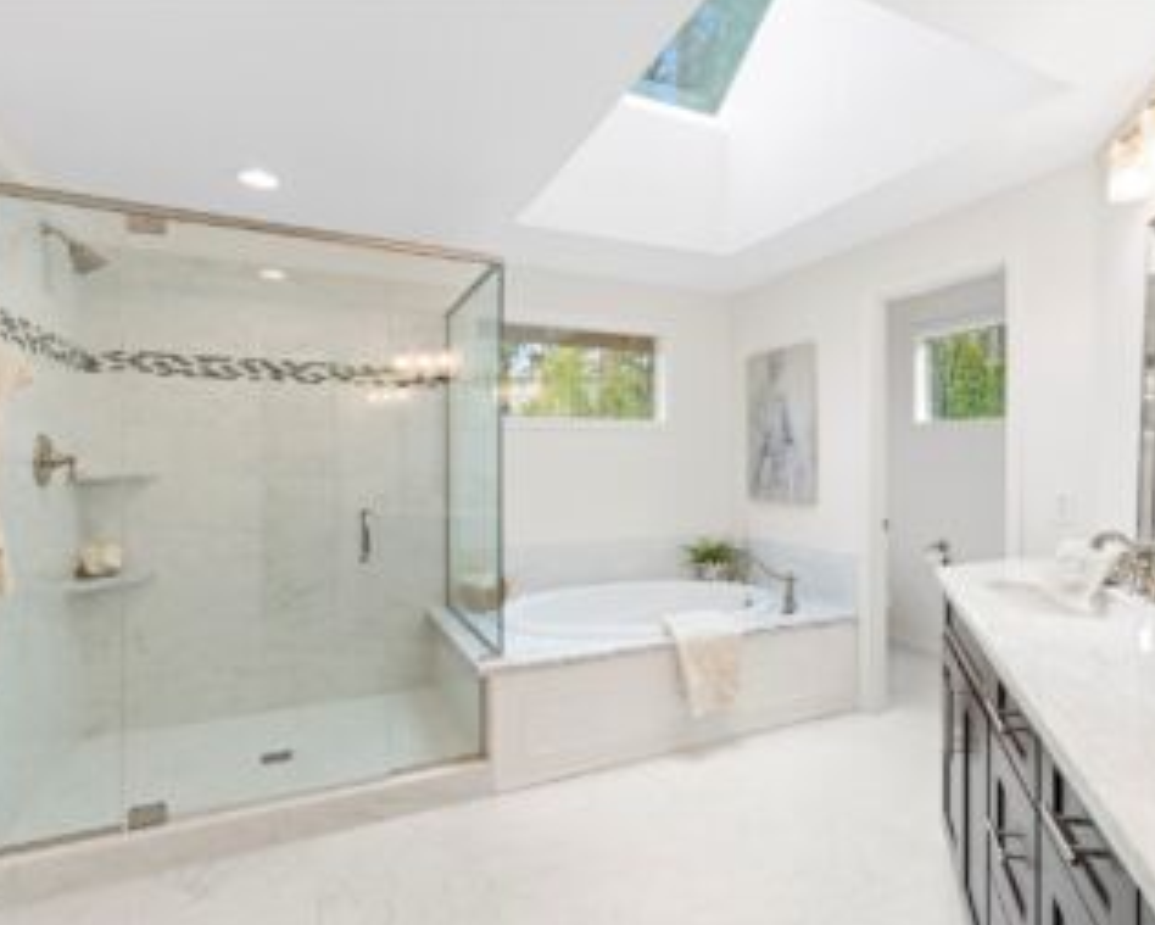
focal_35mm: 19
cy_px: 481
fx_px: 650
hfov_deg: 82.9
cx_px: 647
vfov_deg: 70.8
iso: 125
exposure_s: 1/5
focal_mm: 16
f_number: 8
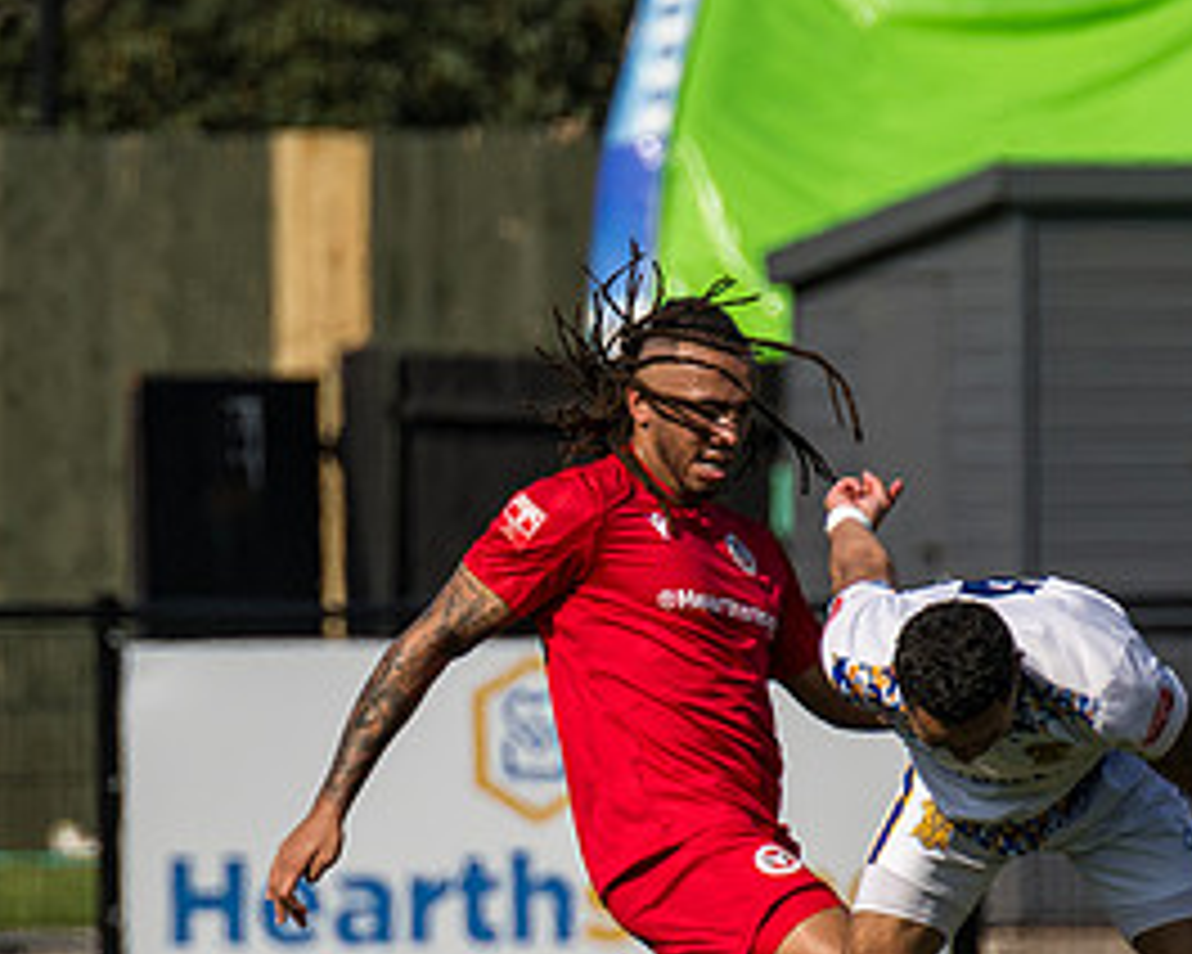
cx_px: 244
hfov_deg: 1.6
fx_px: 42123
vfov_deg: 1.3
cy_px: 616
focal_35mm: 1194
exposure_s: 1/3200
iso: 200
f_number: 4.5
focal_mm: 280
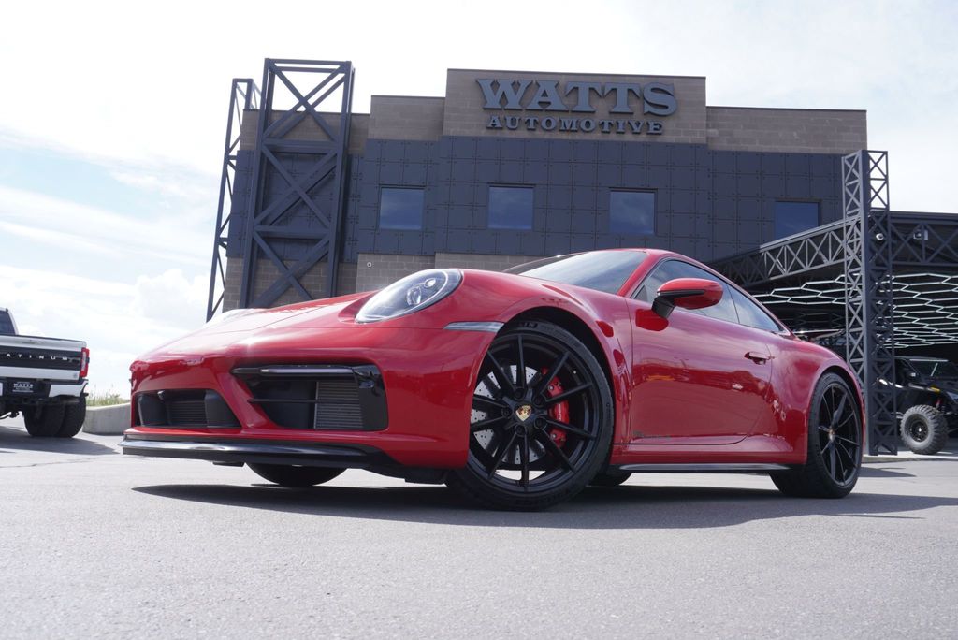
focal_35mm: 30
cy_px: 320
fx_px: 799
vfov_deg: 43.7
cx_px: 479
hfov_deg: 61.9
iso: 100
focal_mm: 20
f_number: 6.3
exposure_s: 1/160
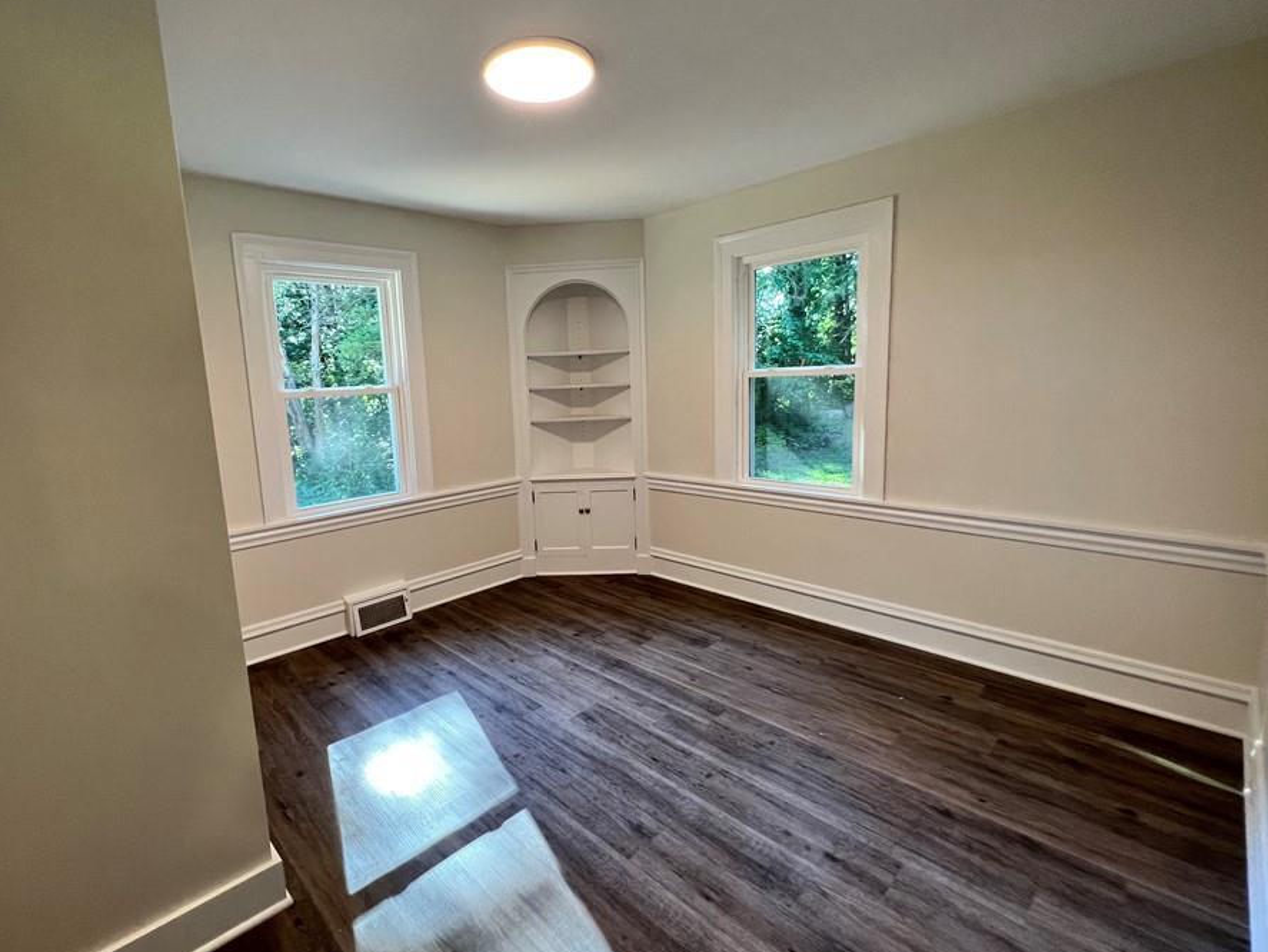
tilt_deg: -9.1
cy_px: 470
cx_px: 570
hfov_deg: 97.8
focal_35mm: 15
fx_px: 550
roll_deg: +2.3
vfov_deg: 81.8
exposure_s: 1/120
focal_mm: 1.57
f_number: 1.8
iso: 250
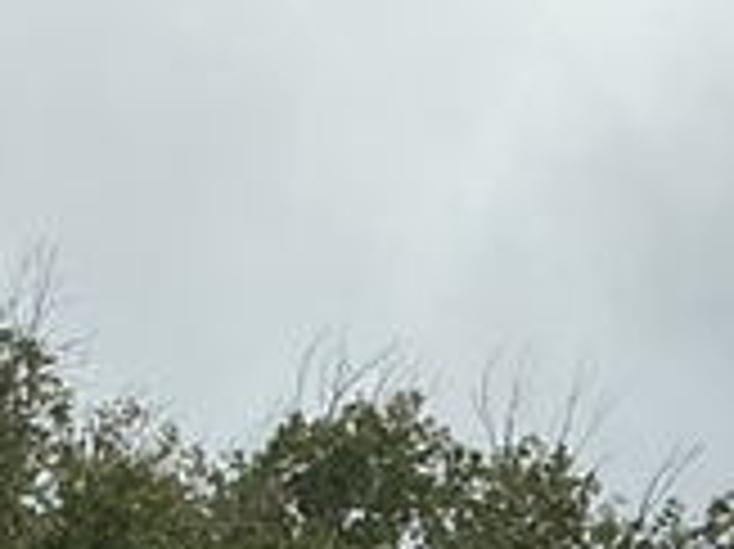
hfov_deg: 10.3
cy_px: 1440
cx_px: 1324
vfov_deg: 7.5
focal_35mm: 182
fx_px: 3856
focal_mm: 3
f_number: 1.8
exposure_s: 1/2320
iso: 25
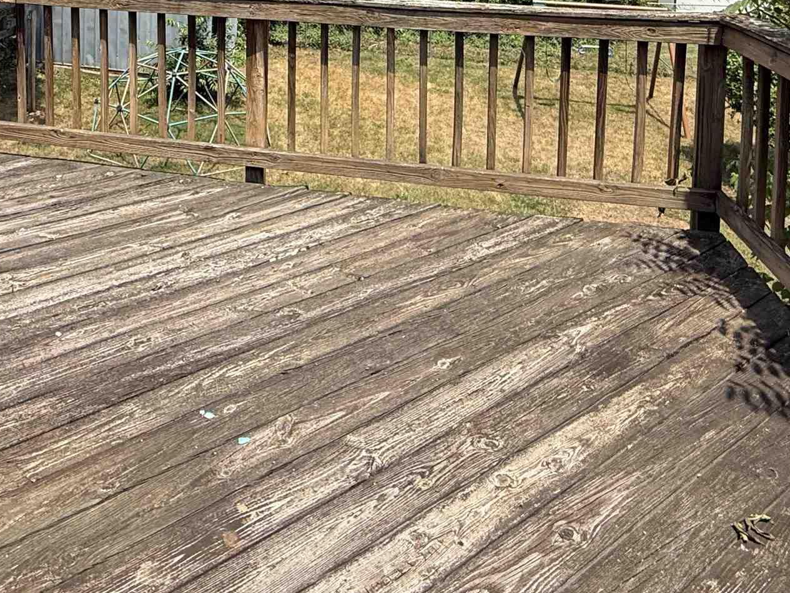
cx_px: 250
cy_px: -72
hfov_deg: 52.7
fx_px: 776
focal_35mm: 34
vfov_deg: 35.3
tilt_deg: -4.3
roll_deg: -0.1
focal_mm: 2.22
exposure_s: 1/1901
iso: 50
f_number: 2.2
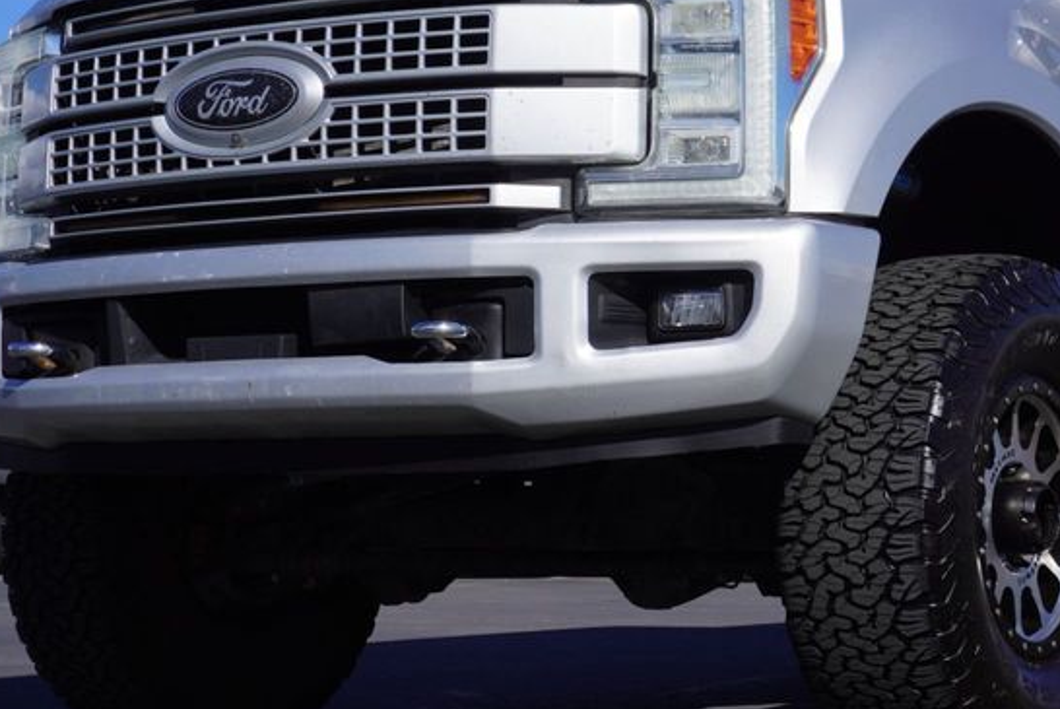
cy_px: 161
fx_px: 2652
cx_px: 784
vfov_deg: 15.1
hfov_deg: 22.4
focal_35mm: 90
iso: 100
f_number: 11
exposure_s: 1/200
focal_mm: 32
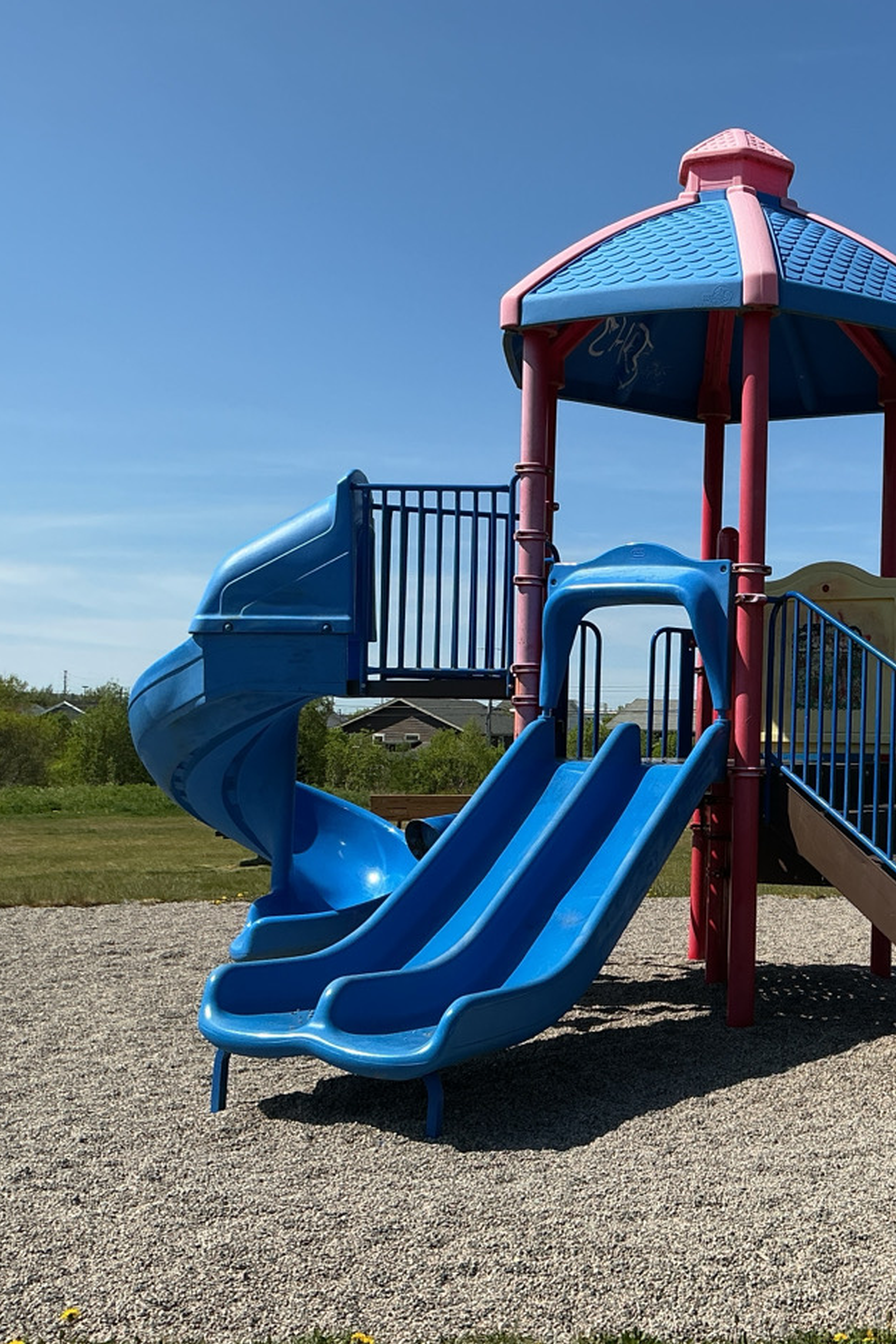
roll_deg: -0.5
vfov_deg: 47.4
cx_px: 805
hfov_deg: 31.1
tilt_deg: +3.0
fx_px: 1531
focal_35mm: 41
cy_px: 682
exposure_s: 1/1984
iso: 25
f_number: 1.8
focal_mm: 3
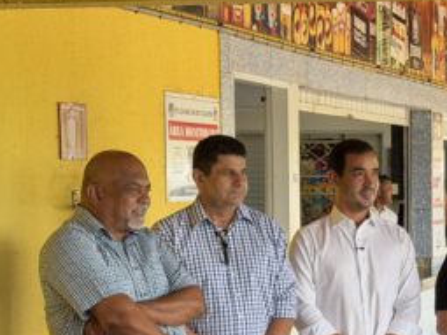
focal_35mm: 113
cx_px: 442
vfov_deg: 13.0
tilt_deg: -5.1
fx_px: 1458
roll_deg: +0.0
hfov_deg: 17.1
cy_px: 284
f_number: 1.78
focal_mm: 6.76
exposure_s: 1/104
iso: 100
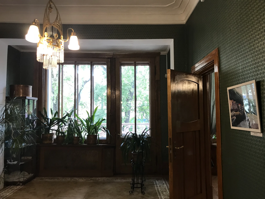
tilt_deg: +4.9
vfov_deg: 49.7
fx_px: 214
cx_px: 132
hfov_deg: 63.4
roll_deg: +0.2
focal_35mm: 28
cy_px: 100
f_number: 1.8
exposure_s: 1/25
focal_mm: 3.99
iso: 40
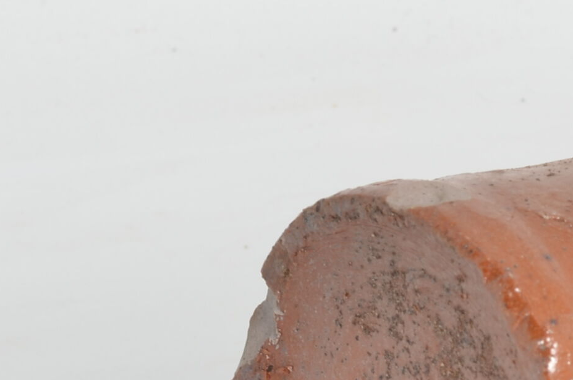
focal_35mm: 299
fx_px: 4749
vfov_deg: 4.6
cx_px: 980
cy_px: 366
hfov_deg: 6.8
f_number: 14
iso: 100
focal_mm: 50
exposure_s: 1/125
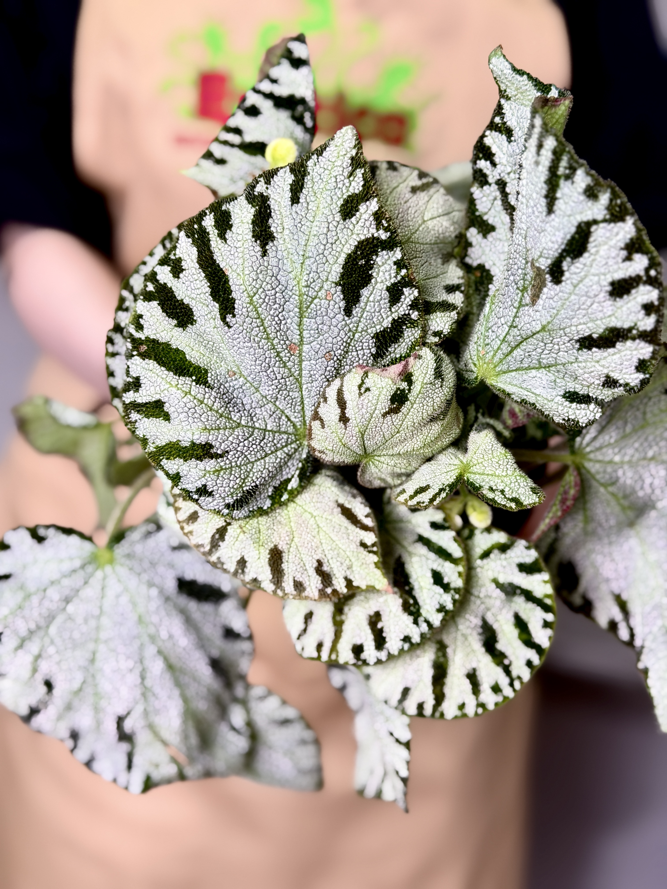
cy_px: 444
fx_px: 1233
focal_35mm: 48
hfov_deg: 30.3
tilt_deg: -19.1
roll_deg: -4.3
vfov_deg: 39.7
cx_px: 334
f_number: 1.78
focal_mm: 6.76
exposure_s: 1/166
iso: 50
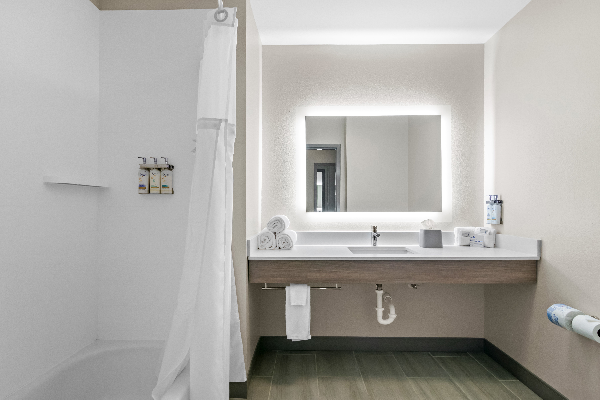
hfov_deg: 95.0
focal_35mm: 16
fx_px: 275
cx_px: 300
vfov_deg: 72.1
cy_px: 200
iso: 200
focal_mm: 11
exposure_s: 1/5
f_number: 8
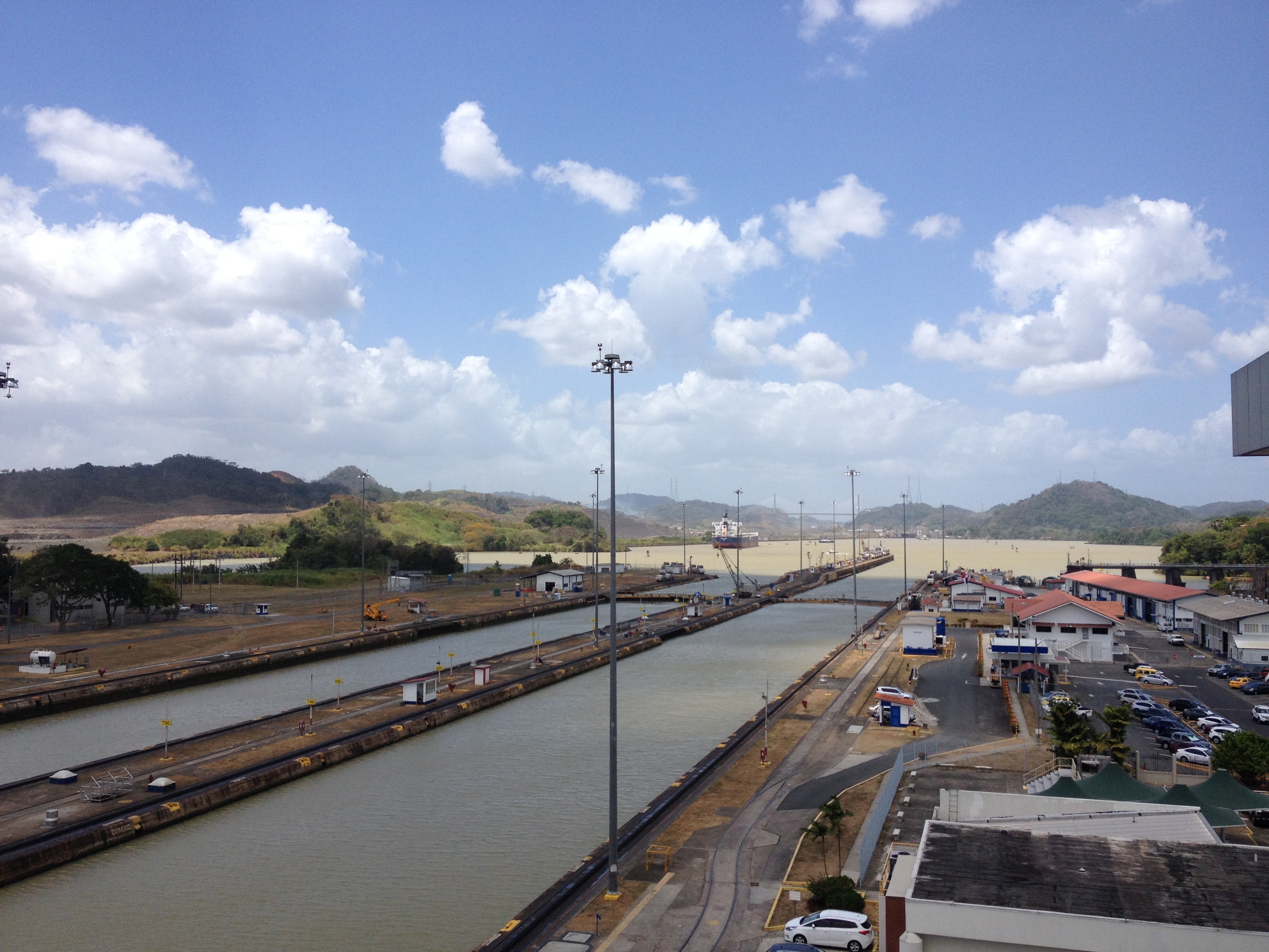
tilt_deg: -0.6
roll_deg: -0.1
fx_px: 1283
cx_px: 634
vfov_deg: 40.7
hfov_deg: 52.6
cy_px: 476
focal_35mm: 35
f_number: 2.4
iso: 50
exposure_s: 1/2208
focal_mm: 4.28
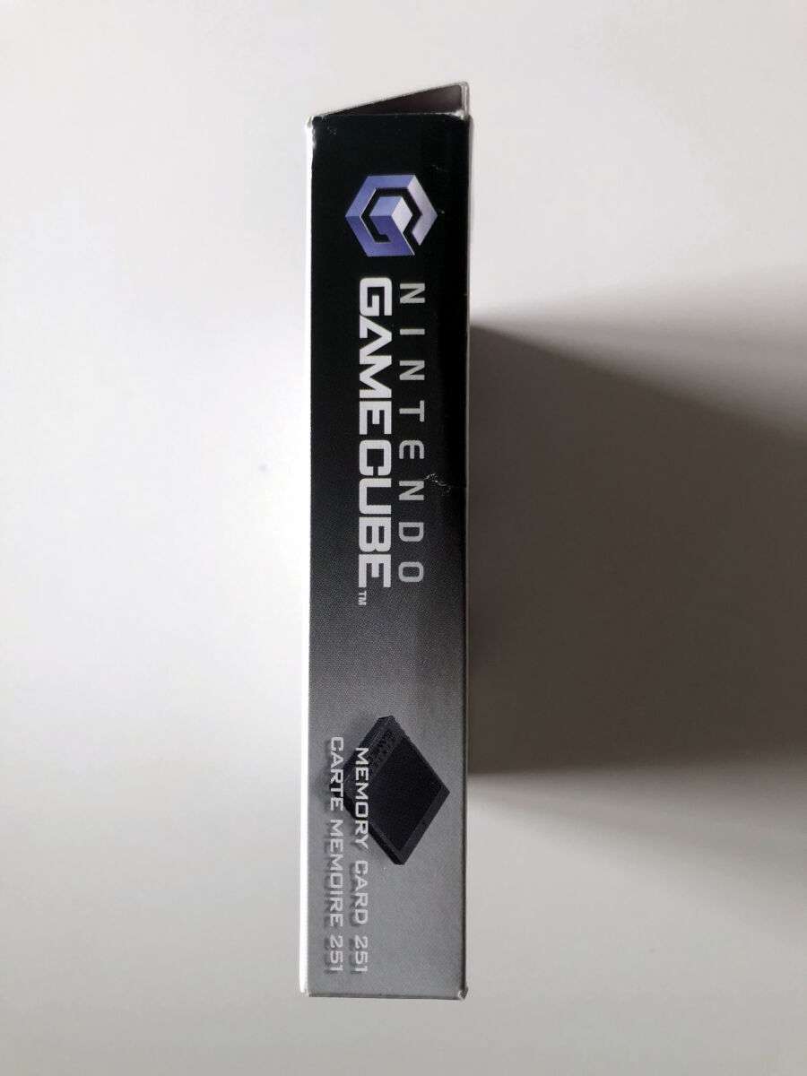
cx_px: 404
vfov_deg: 63.4
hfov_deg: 49.7
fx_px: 870
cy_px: 538
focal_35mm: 28
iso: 40
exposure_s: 1/18
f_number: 1.8
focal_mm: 3.99
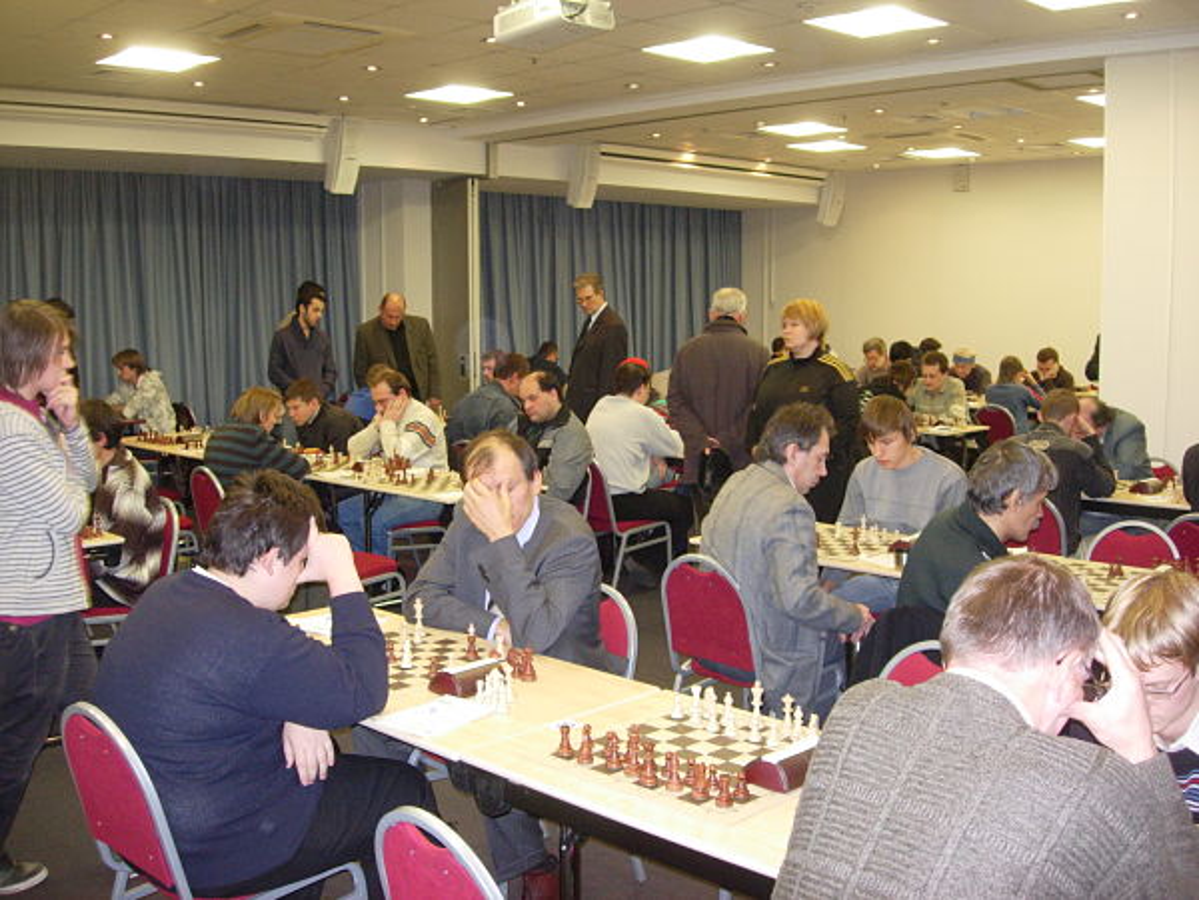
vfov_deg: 37.7
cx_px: 600
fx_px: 1316
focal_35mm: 38
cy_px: 450
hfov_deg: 49.0
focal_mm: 7.8
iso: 200
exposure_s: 1/47.9
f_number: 2.8
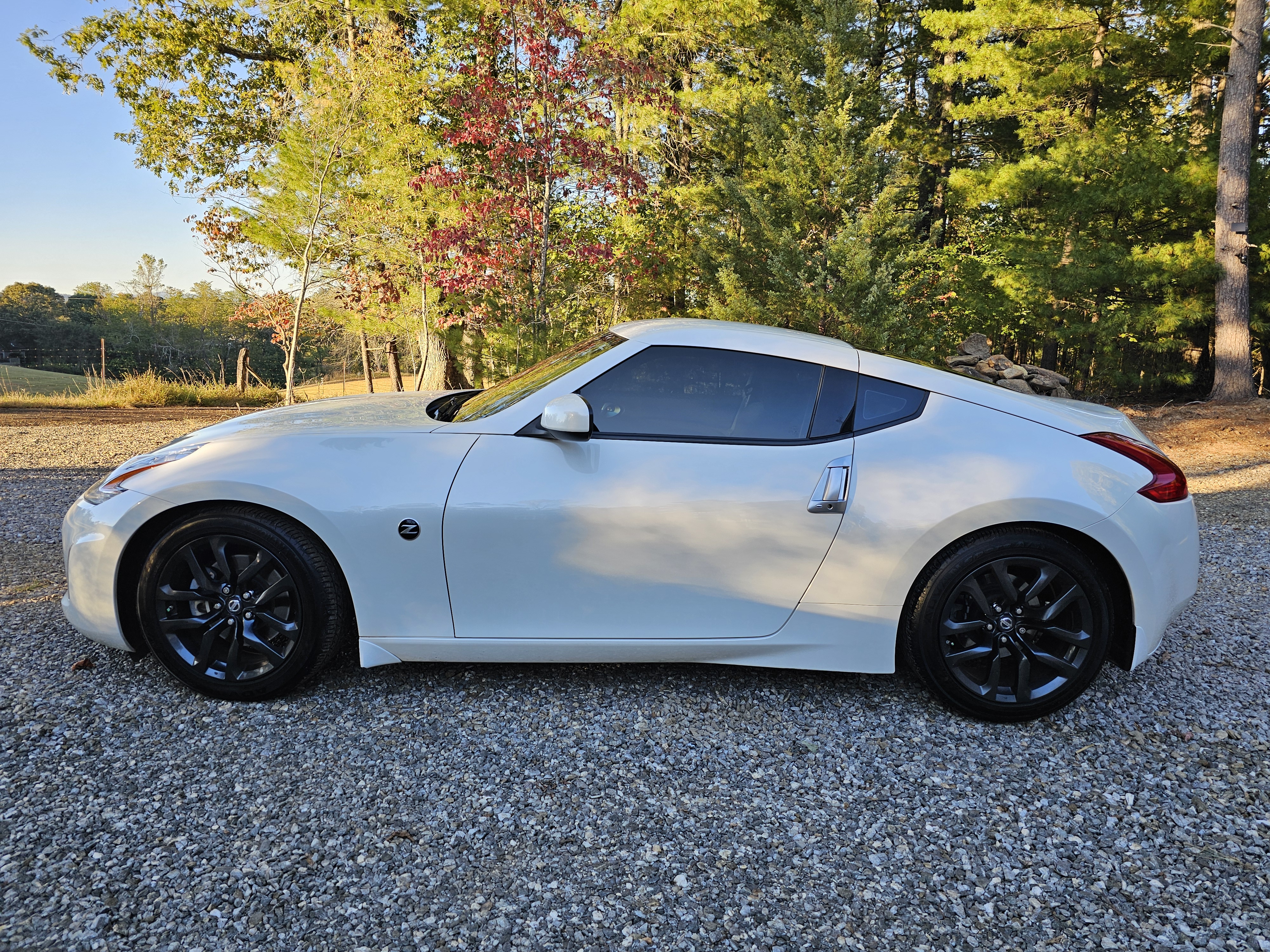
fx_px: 844
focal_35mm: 23
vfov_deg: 58.9
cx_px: 635
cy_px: 476
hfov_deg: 73.9
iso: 16
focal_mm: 6.3
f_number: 1.7
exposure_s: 1/120
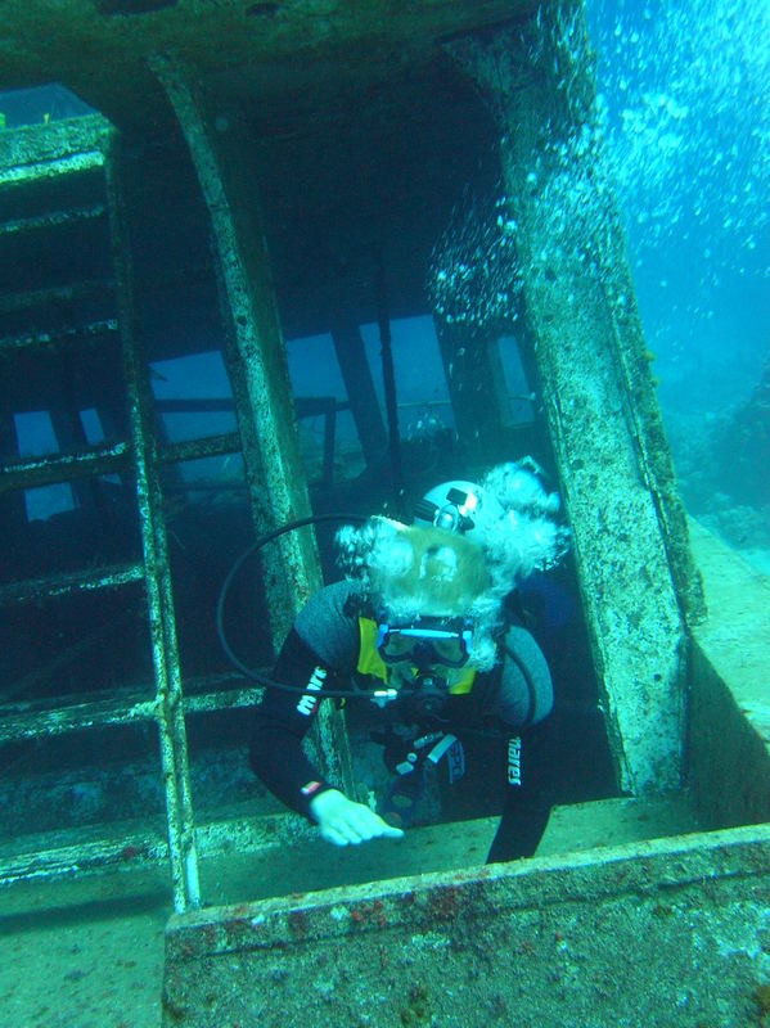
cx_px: 385
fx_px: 1009
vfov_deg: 54.0
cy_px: 514
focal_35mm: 34
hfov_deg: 41.8
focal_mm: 5.7
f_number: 4.9
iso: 50
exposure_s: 1/32
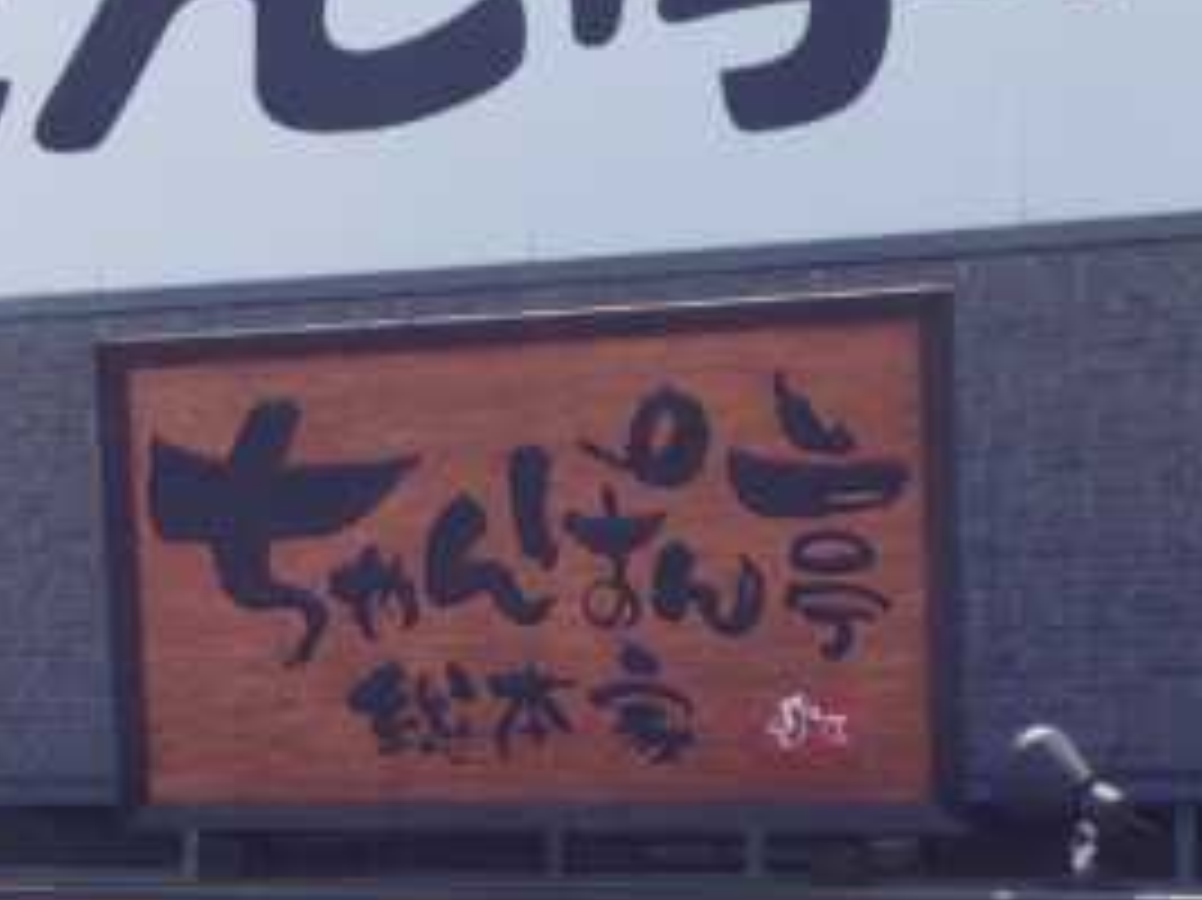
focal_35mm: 99
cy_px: 644
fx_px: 3436
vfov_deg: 14.9
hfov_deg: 19.2
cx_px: -54
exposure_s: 1/753
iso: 50
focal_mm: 4.13
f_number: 2.4
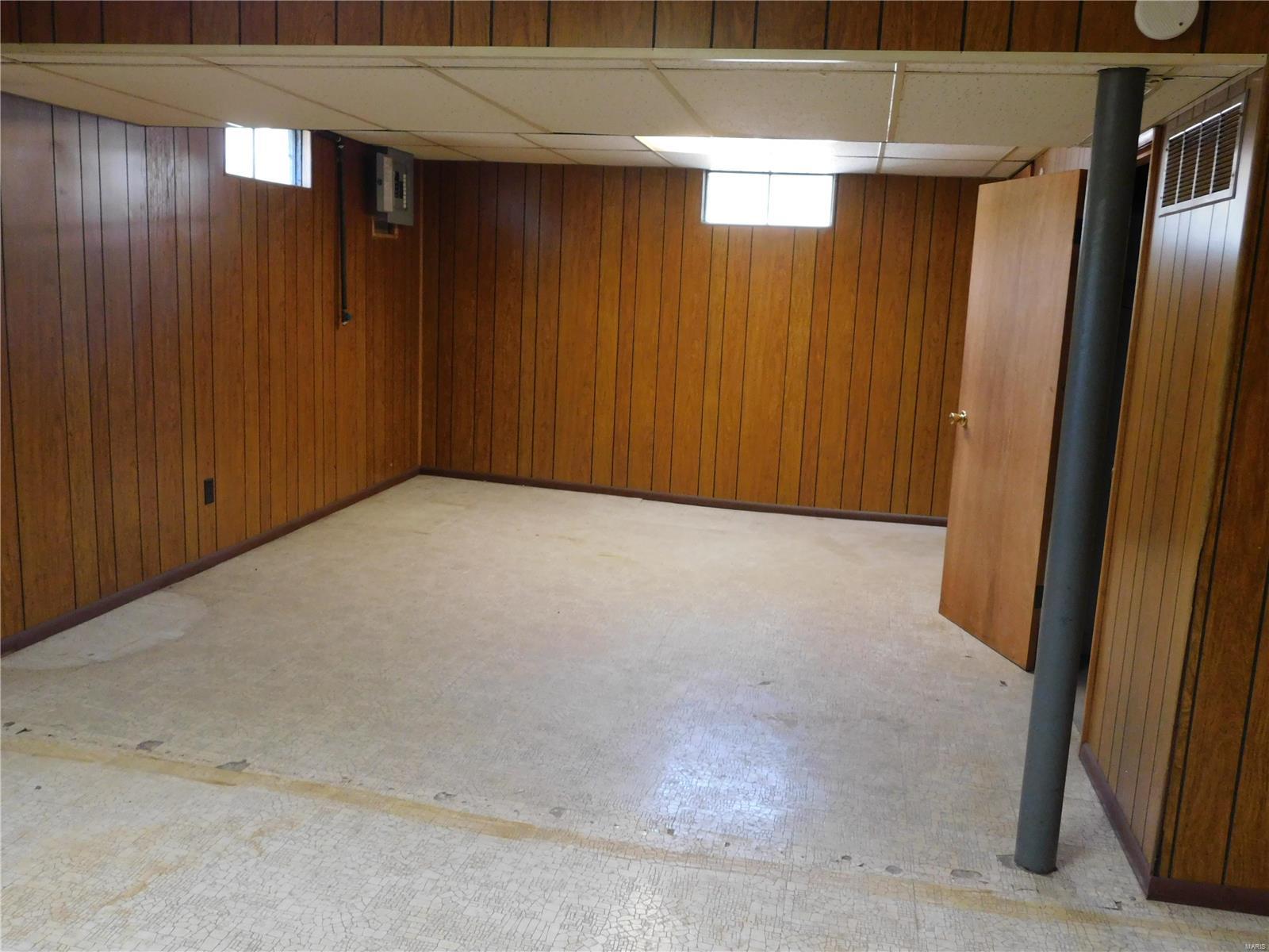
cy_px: 476
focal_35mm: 30
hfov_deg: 60.0
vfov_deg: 46.8
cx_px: 634
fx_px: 1100
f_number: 3.2
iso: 400
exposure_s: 1/13
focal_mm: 5.3
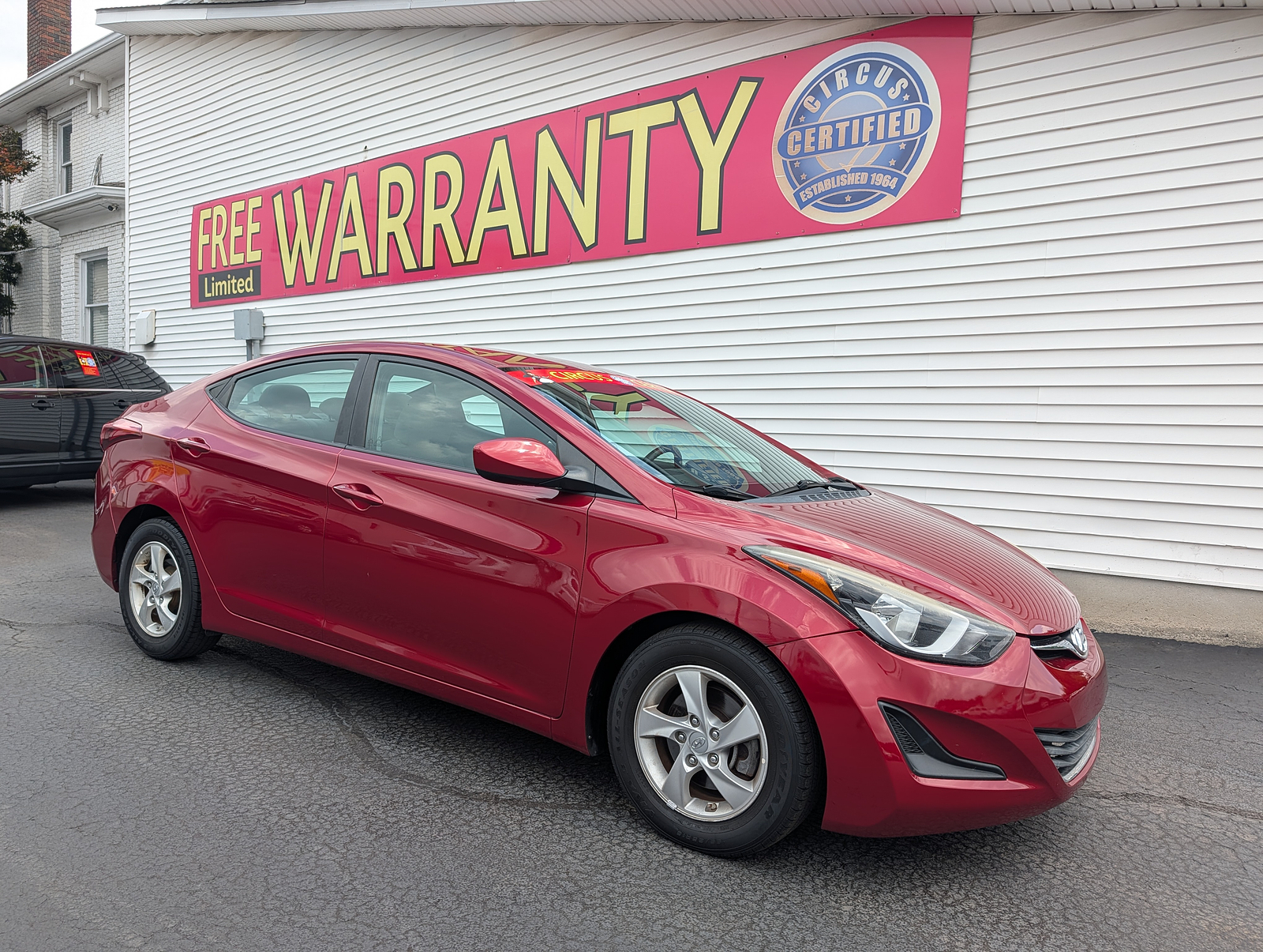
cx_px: 632
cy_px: 476
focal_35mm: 24
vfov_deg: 56.9
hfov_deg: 71.5
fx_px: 877
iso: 23
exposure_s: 1/607
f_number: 1.68
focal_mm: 6.9
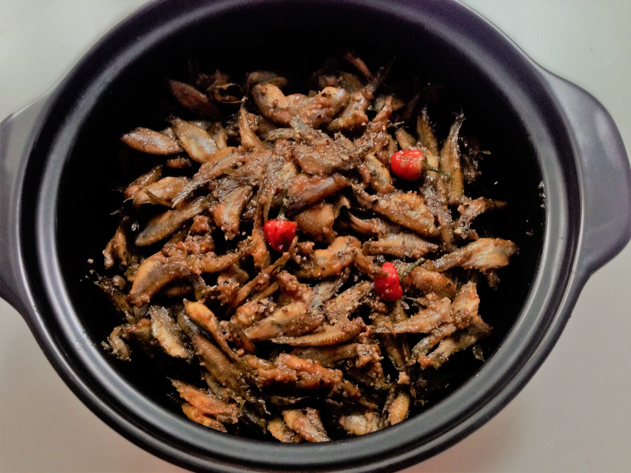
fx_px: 602
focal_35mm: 33
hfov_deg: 55.4
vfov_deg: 42.9
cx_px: 316
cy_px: 236
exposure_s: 1/20
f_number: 2.4
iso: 400
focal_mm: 4.12
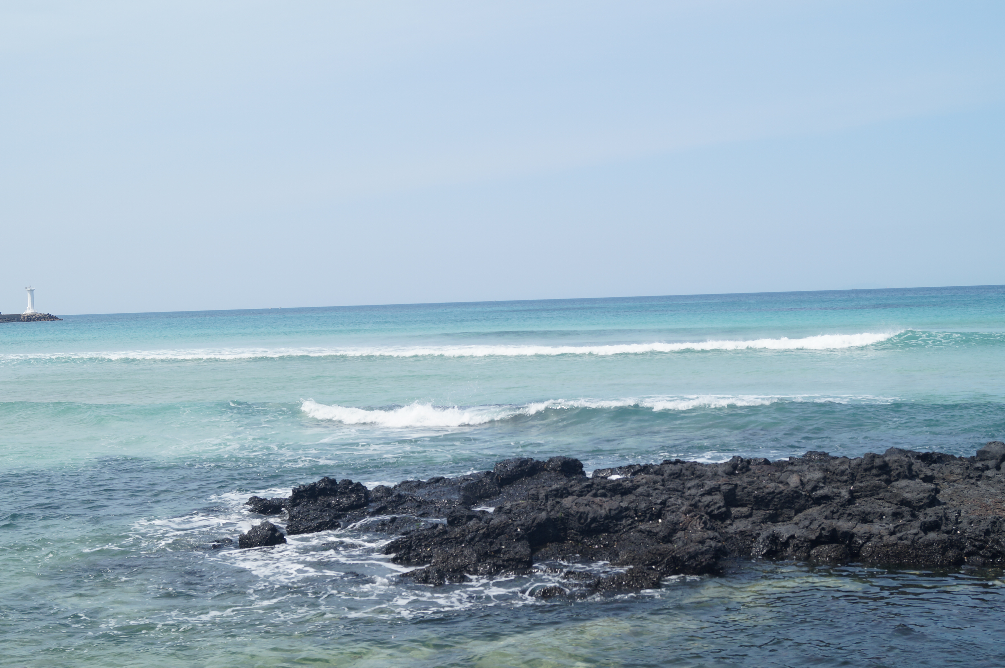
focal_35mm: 52
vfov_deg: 25.7
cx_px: 502
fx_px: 1464
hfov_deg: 37.9
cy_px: 334
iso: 100
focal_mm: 35
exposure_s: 1/250
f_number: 9
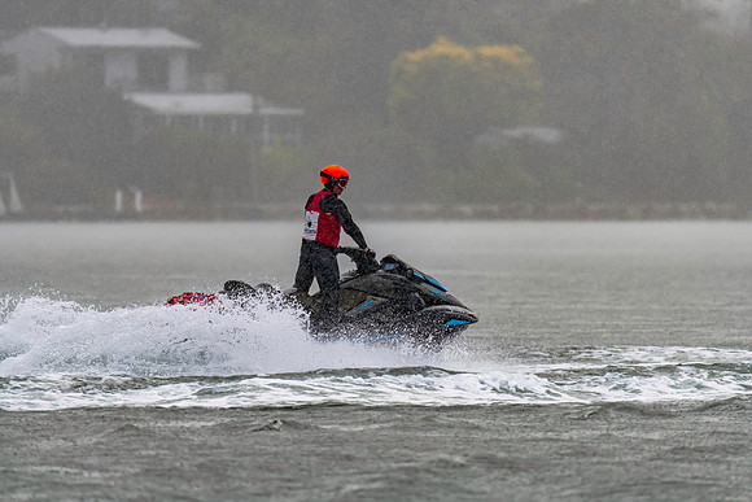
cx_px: 376
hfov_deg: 3.4
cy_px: 251
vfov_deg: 2.3
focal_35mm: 600
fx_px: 12536
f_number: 6.3
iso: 800
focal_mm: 600
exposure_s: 1/1000
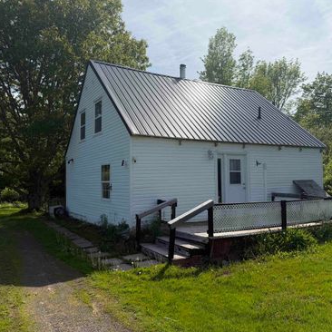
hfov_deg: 55.6
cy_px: 168
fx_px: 315
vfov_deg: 55.6
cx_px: 174
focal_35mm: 29
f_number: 1.78
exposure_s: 1/10309
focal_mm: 6.76
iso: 100
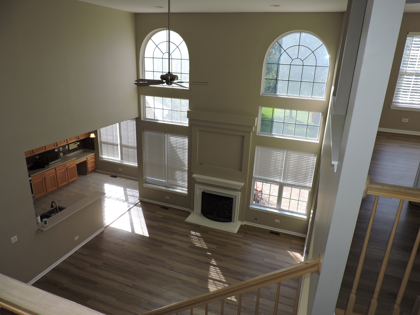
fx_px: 291
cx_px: 210
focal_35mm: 24
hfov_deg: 71.6
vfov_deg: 56.8
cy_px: 158
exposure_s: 1/160
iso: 100
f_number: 3
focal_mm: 4.3
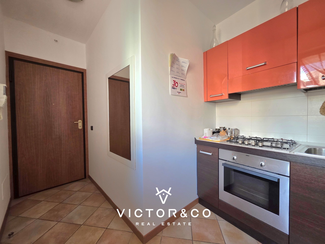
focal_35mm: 13
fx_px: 122
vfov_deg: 89.9
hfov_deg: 106.2
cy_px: 122
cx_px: 162
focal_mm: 2.2
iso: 160
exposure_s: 1/50.3
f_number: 1.9
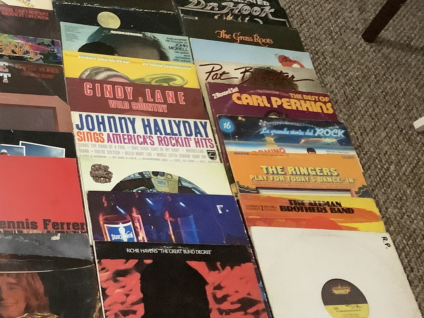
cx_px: 60
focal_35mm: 58
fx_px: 710
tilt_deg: -52.2
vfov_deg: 25.2
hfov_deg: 32.0
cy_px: 183
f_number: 2.4
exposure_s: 1/20
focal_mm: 3.3
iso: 640
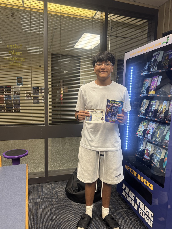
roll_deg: -1.2
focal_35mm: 24
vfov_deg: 71.6
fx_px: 159
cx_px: 86
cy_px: 114
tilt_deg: -6.9
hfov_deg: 56.8
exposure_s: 1/60
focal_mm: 6.76
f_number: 1.78
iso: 160
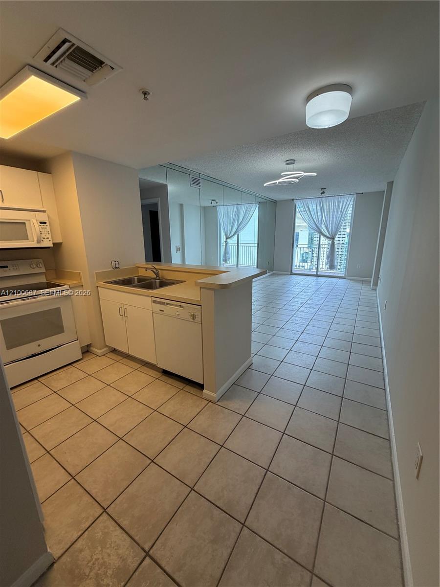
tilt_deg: -13.1
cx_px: 220
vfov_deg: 102.1
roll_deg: +1.2
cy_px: 294
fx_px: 237
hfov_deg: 85.7
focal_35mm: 14
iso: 80
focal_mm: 2.22
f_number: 2.2
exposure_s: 1/120
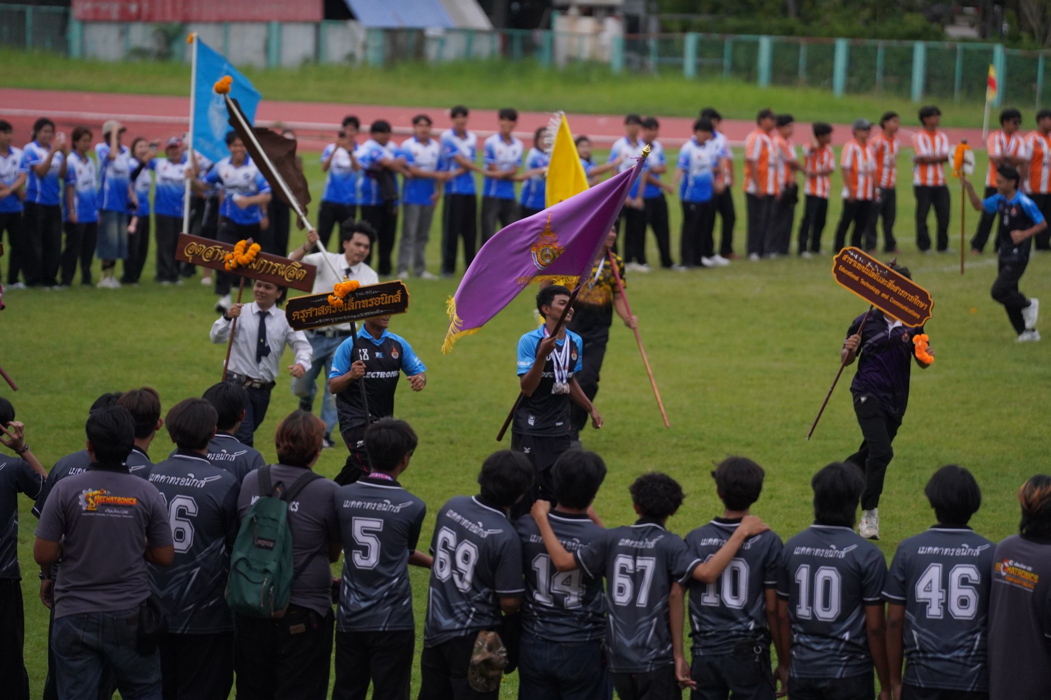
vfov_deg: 6.9
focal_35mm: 200
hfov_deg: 10.3
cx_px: 526
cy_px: 350
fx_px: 5838
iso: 2500
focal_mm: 200
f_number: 2.8
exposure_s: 1/3200
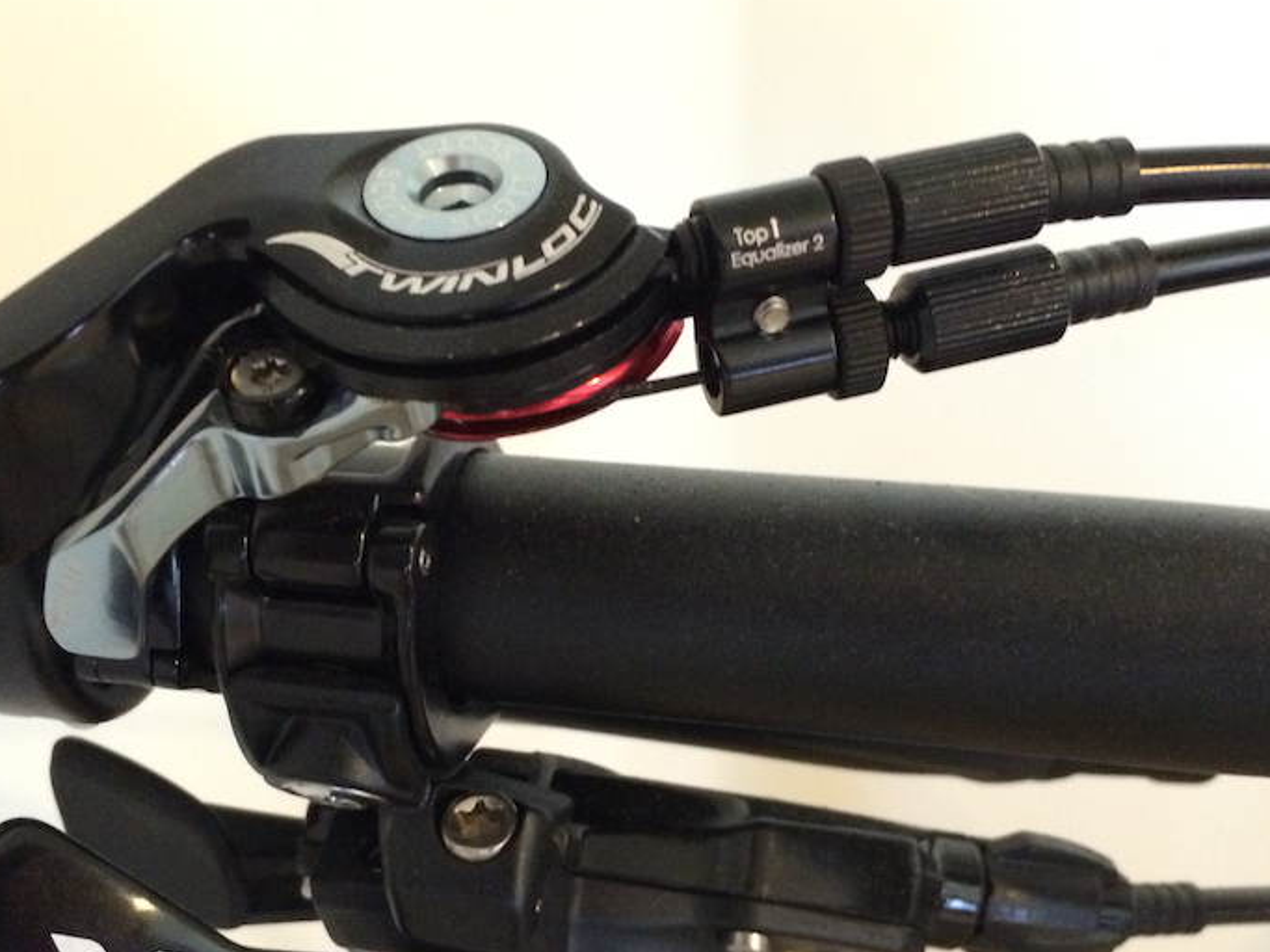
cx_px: 575
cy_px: 597
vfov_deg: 32.0
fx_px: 1651
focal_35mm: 45
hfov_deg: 42.0
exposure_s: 1/15
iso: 400
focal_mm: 4.12
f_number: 2.2
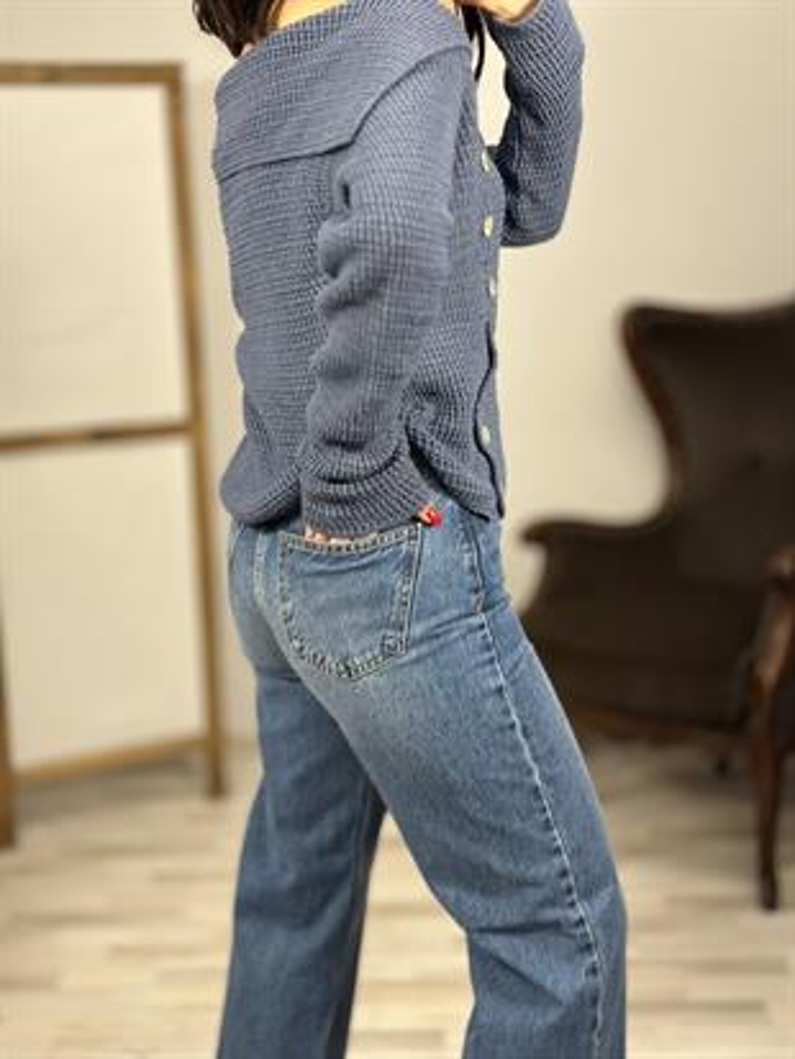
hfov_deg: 30.3
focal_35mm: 48
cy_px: 530
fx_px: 1469
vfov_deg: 39.6
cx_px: 398
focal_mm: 6.86
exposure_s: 1/100
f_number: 1.78
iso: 160
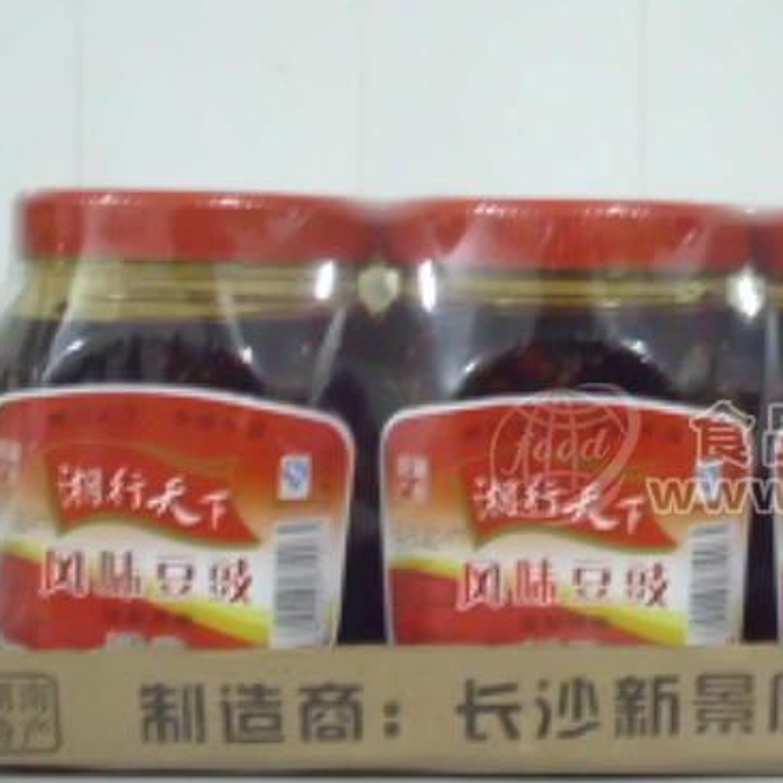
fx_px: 1663
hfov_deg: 26.3
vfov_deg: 26.5
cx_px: 552
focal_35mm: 65
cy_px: 381
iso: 800
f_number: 3.3
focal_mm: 7.4
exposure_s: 1/4
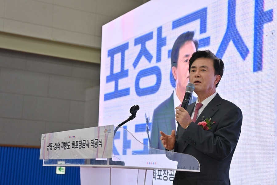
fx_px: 539
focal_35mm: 70
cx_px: 138
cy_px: 92
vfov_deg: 19.5
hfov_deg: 28.8
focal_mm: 70
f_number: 5
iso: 640
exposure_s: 1/250
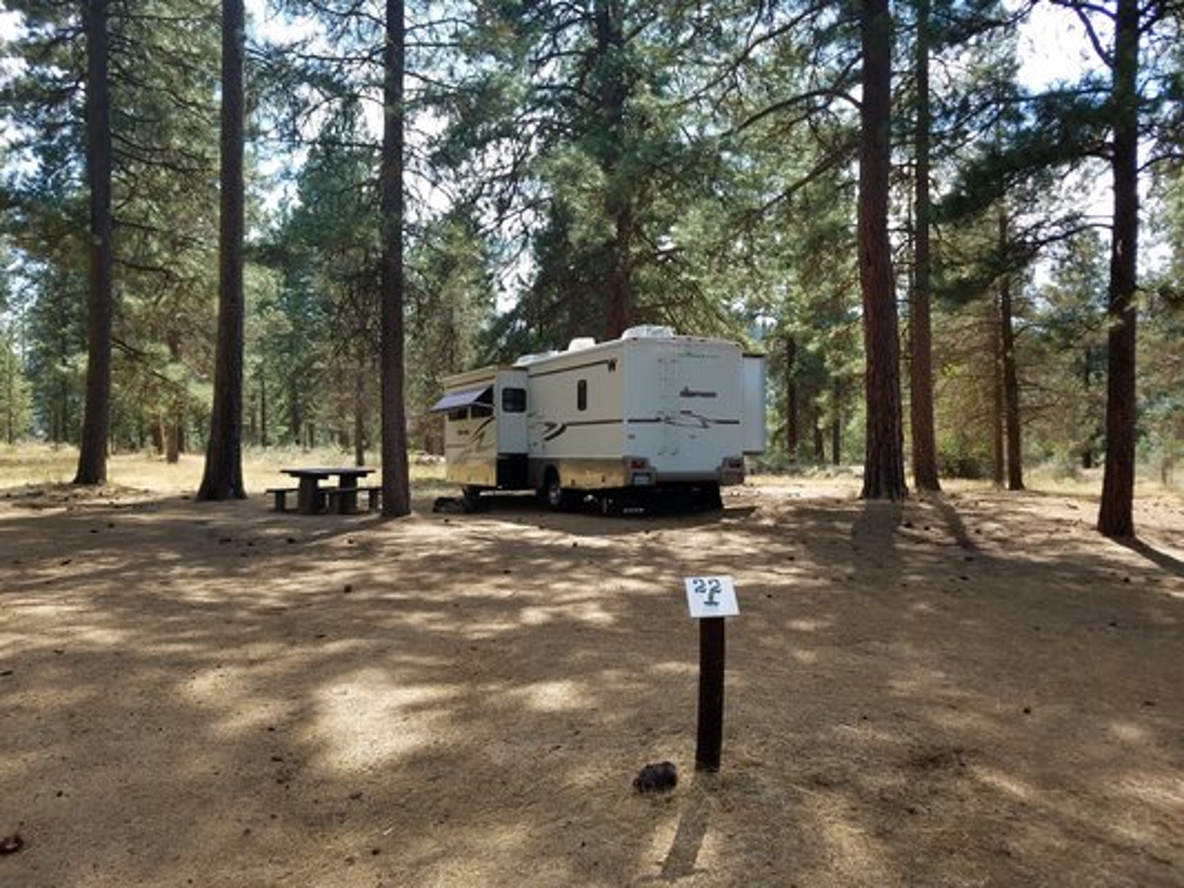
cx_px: 592
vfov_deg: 53.1
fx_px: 890
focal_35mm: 26
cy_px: 444
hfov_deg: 67.3
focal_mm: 4.2
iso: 50
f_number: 1.7
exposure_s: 1/874
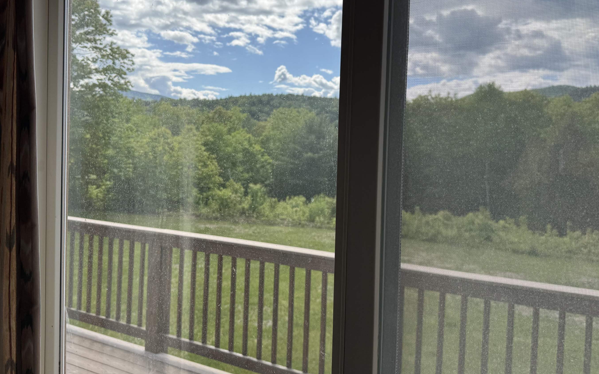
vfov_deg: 43.0
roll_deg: -2.1
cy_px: 162
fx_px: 473
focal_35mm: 29
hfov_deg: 64.6
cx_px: 287
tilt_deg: -2.8
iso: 80
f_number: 1.78
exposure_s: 1/3802
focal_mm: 6.76
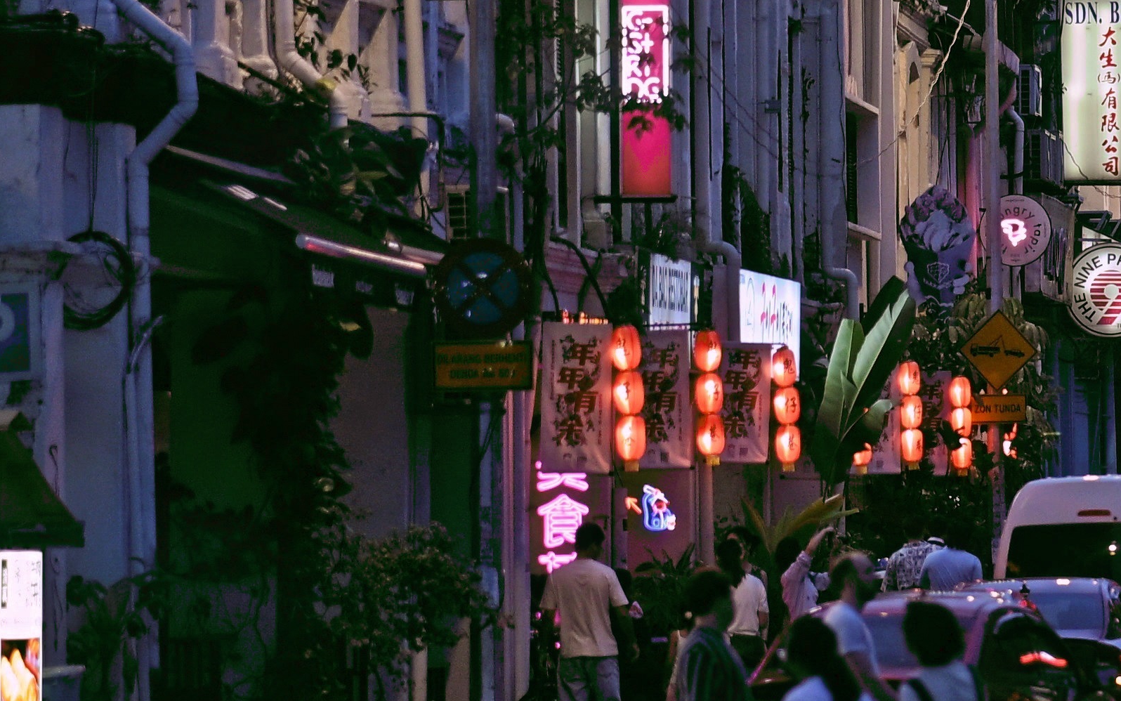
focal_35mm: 323
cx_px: 1125
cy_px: 168
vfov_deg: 4.1
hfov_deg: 6.5
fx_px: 9869
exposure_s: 1/125
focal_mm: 85
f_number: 1.8
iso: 125
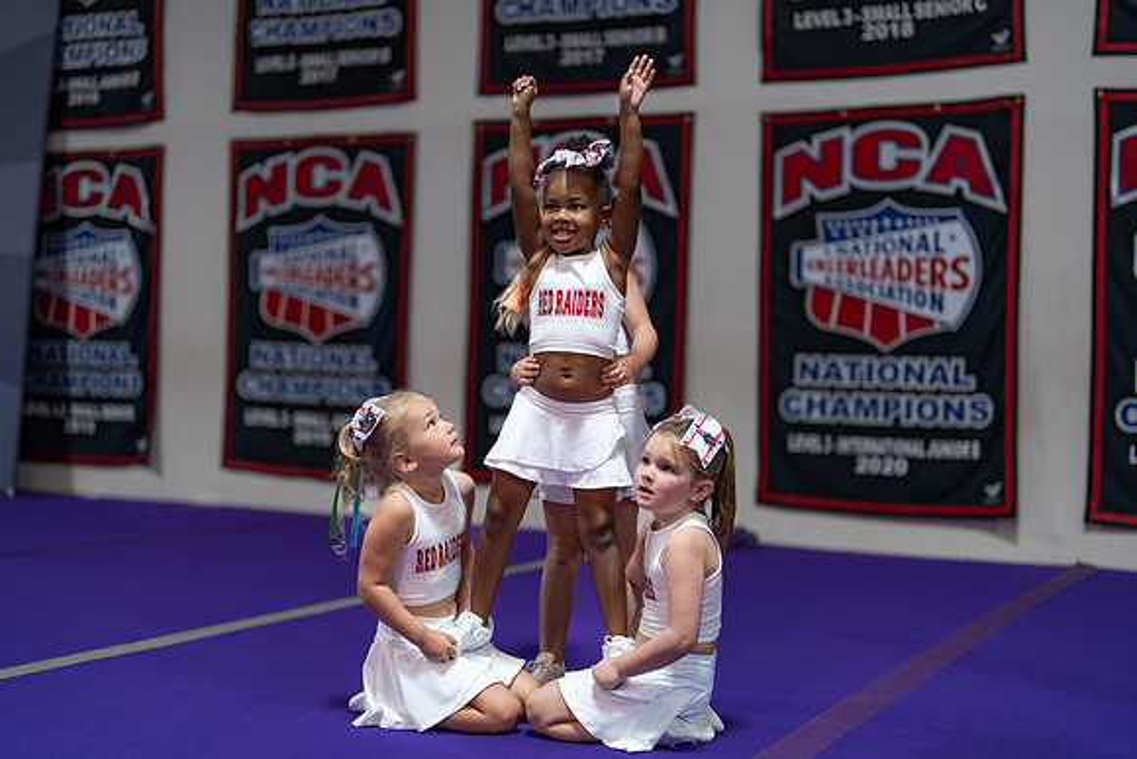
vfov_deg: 27.0
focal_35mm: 50
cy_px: 380
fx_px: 1579
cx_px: 568
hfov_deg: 39.6
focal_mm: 50
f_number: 1.2
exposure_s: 1/320
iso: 640
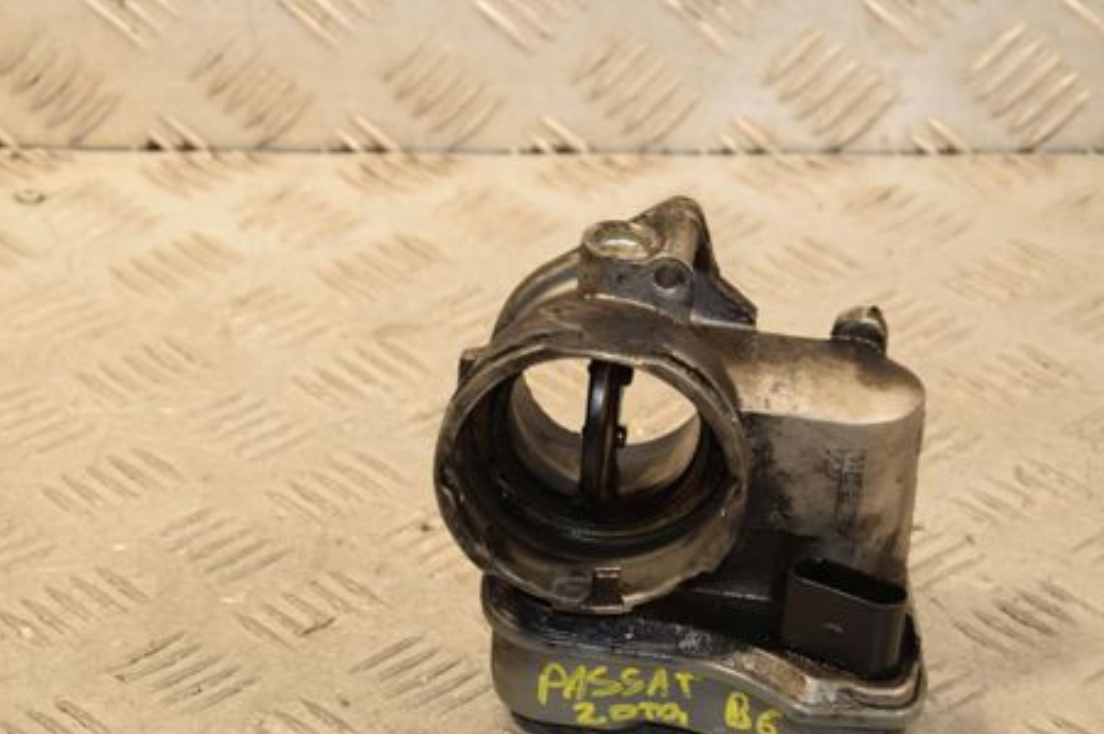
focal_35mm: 132
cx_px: 595
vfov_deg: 10.4
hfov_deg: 15.5
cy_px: 470
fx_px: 4045
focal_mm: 62
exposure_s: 1/200
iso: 800
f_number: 7.1
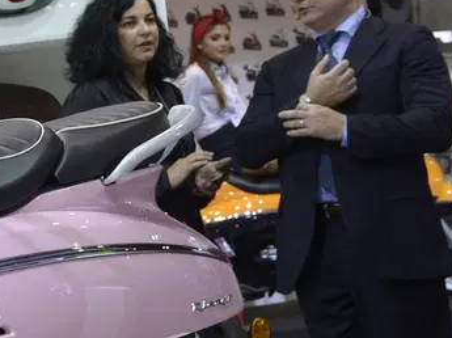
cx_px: -288
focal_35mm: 127
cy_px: 273
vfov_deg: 11.6
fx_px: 1657
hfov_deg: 14.2
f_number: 5.6
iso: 1000
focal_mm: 38
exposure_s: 1/160
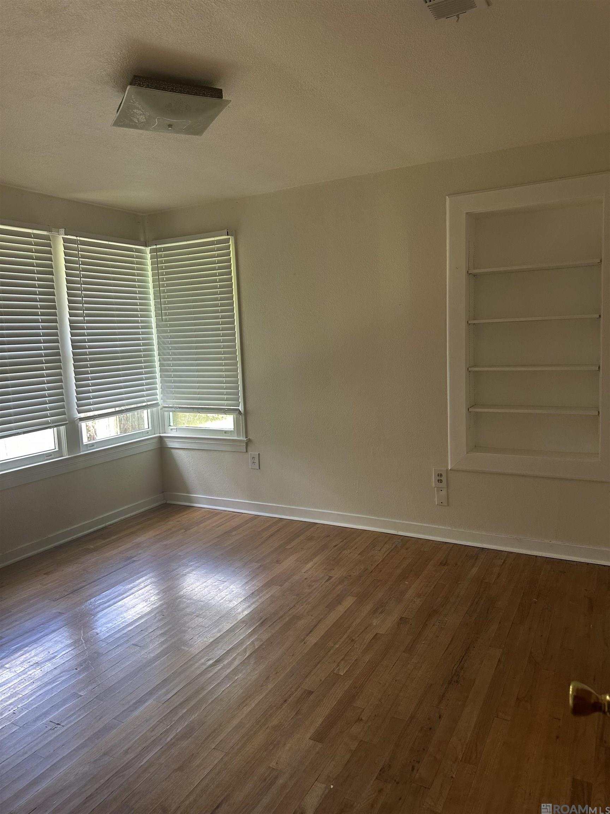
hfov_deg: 56.8
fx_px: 564
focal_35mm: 24
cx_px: 305
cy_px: 407
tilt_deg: -6.5
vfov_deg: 71.6
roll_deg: +2.1
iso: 160
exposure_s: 1/120
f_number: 1.78
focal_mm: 6.86
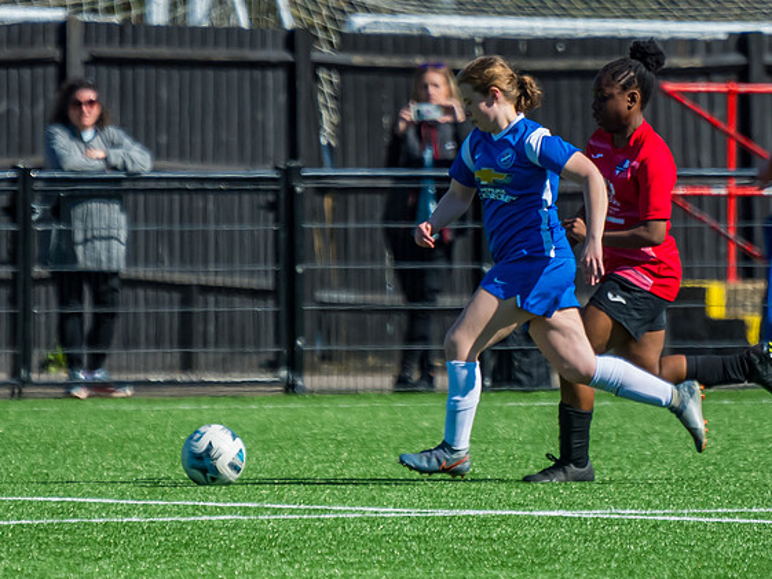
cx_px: 484
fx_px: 15905
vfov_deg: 2.1
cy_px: 411
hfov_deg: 2.8
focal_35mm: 713
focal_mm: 280
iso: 400
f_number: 4
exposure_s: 1/4000
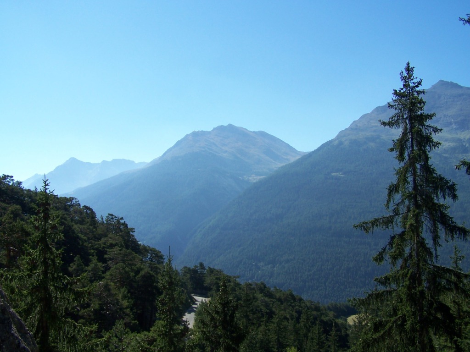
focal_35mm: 38
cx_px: 235
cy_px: 176
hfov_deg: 49.0
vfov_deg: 37.7
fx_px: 516
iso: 80
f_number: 4
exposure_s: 1/750
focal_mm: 6.3
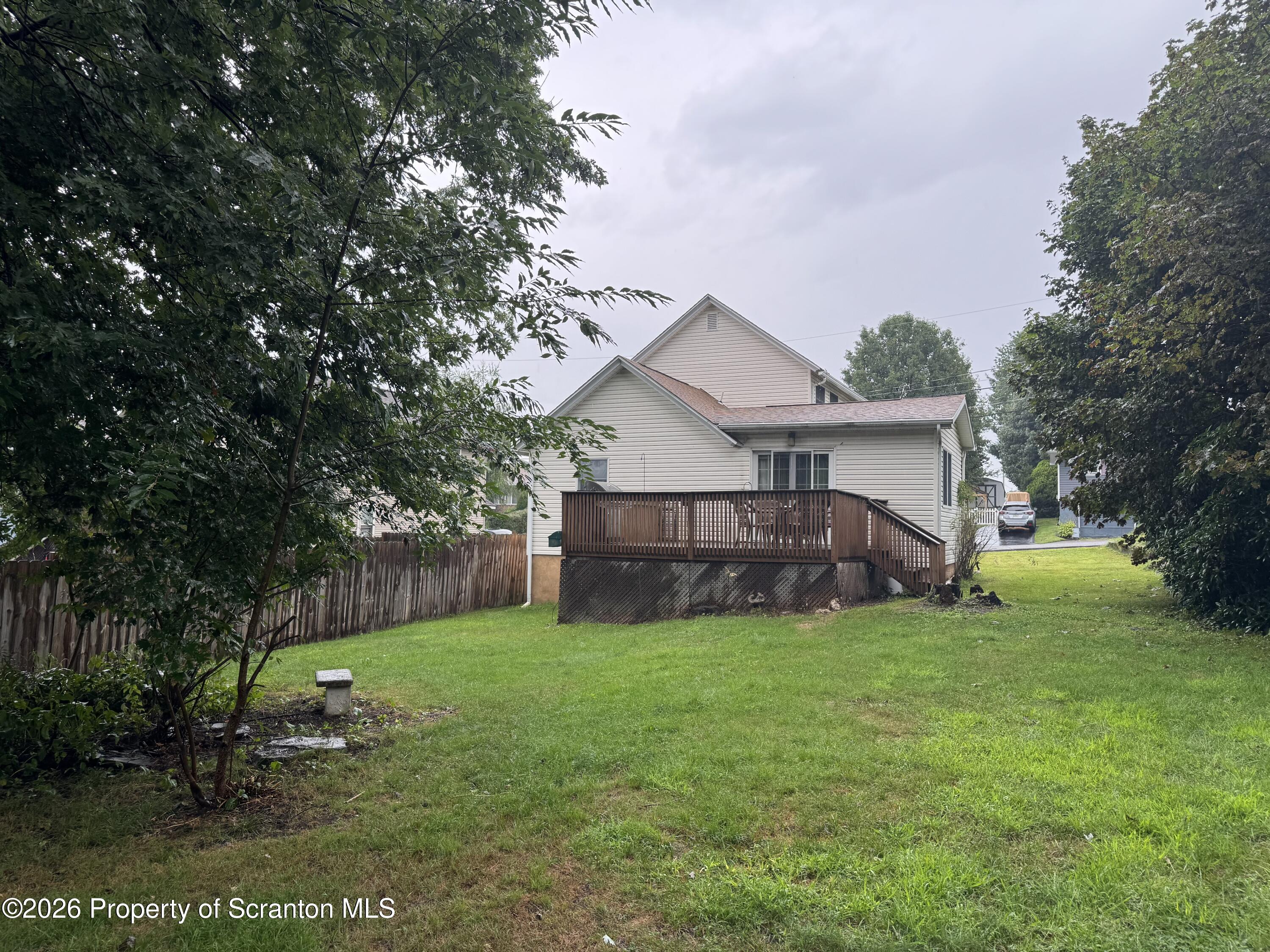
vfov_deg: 56.8
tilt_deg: +2.3
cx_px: 635
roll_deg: -1.5
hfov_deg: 71.6
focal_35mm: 24
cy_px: 476
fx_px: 881
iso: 64
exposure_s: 1/121
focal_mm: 6.76
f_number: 1.78
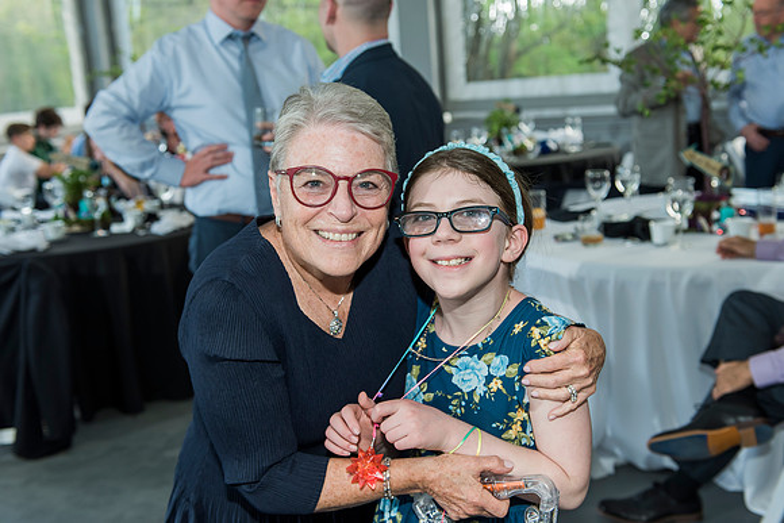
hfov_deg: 47.3
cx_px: 406
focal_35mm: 41
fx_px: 894
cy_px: 240
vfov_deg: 32.6
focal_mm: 38
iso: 640
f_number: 4
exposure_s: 1/160
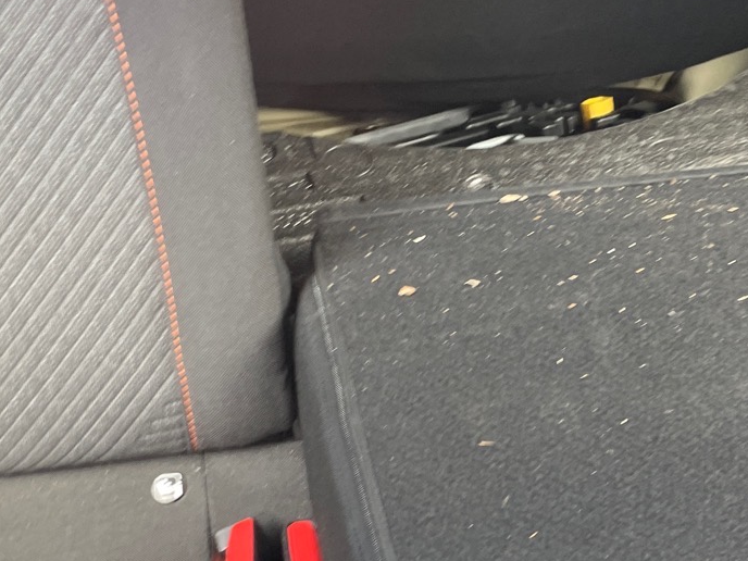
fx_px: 1469
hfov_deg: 28.5
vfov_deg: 21.5
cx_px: 453
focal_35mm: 68
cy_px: 394
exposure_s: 1/79
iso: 125
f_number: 1.6
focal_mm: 4.2
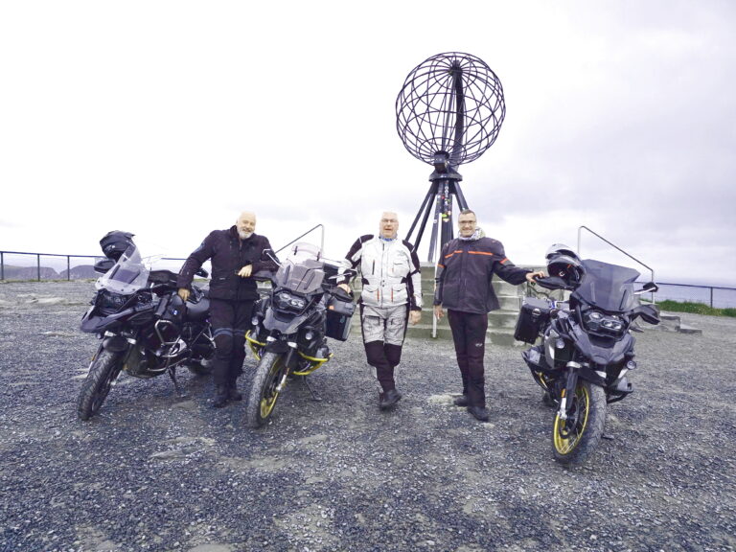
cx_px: 368
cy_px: 276
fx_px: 489
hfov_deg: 73.9
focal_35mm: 23
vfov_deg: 58.9
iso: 500
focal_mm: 6.3
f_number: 1.7
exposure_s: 1/100
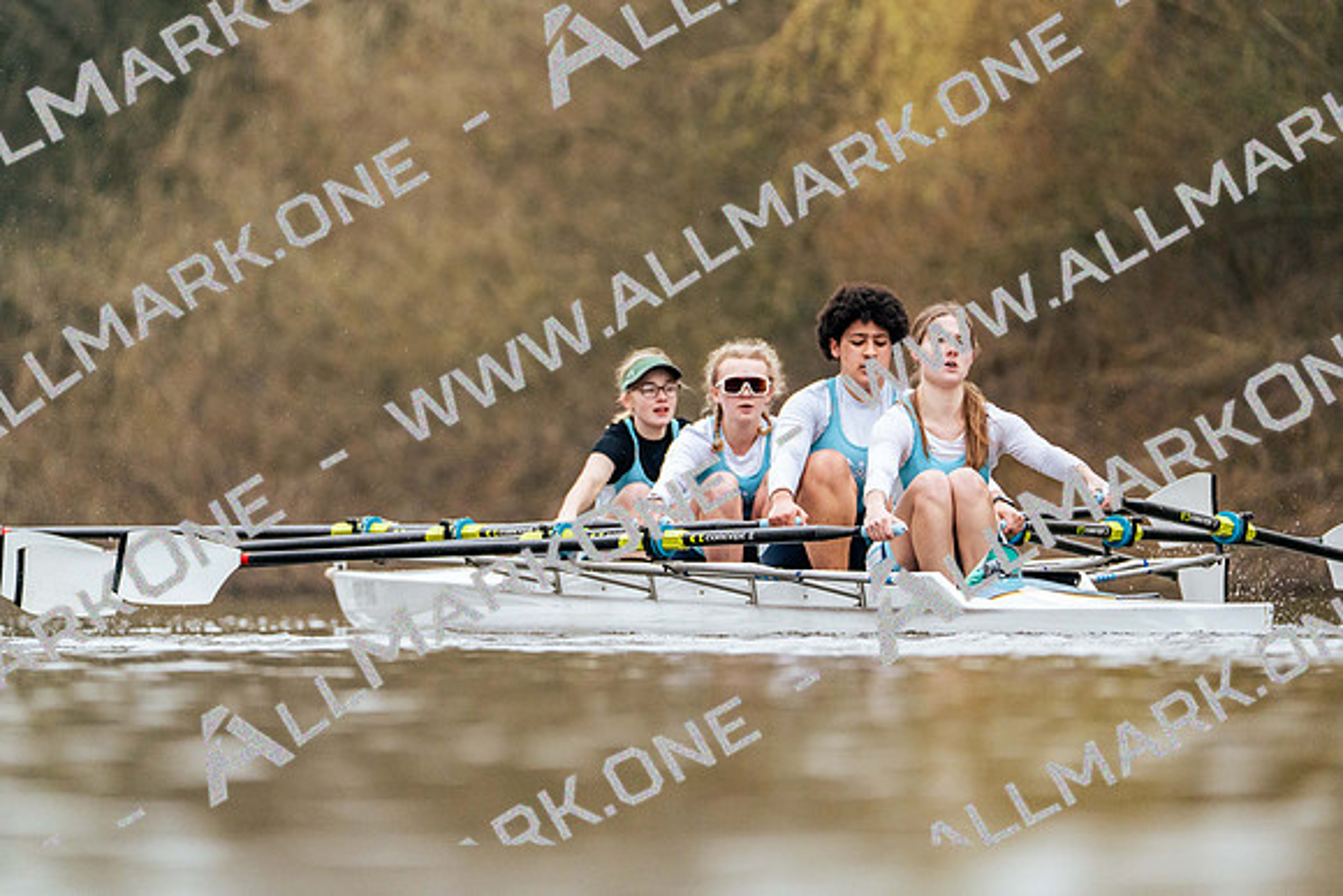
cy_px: 448
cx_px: 672
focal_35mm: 600
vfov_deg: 2.3
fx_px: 22388
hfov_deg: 3.4
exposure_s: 1/2000
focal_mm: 600
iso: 4000
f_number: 6.3
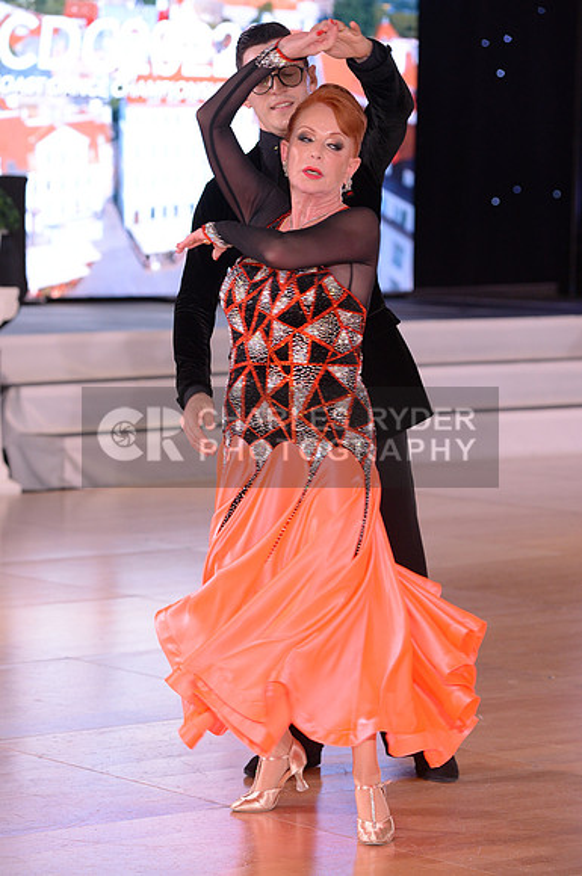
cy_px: 438
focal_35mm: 145
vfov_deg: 14.2
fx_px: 3527
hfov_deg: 9.4
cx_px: 291
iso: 2500
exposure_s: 1/250
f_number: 6.3
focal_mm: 145
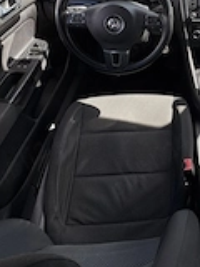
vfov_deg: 49.0
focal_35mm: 35
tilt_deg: -36.1
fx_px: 270
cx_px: 197
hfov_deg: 36.8
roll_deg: +0.0
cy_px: 47
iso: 40
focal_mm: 2.22
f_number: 2.2
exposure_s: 1/459
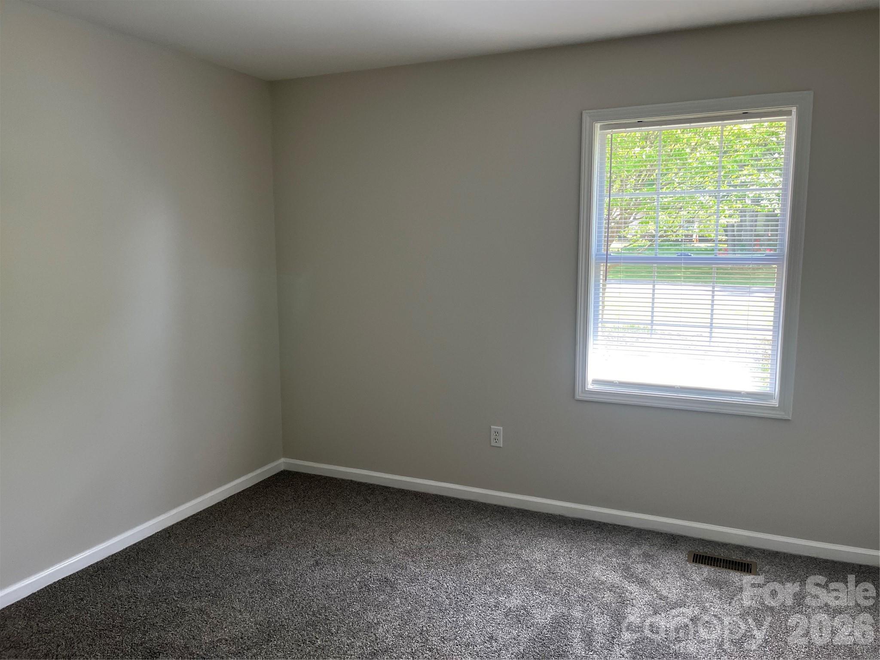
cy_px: 330
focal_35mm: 26
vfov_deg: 53.1
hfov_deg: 67.3
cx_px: 440
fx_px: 661
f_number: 1.6
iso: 125
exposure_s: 1/115
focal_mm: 5.1
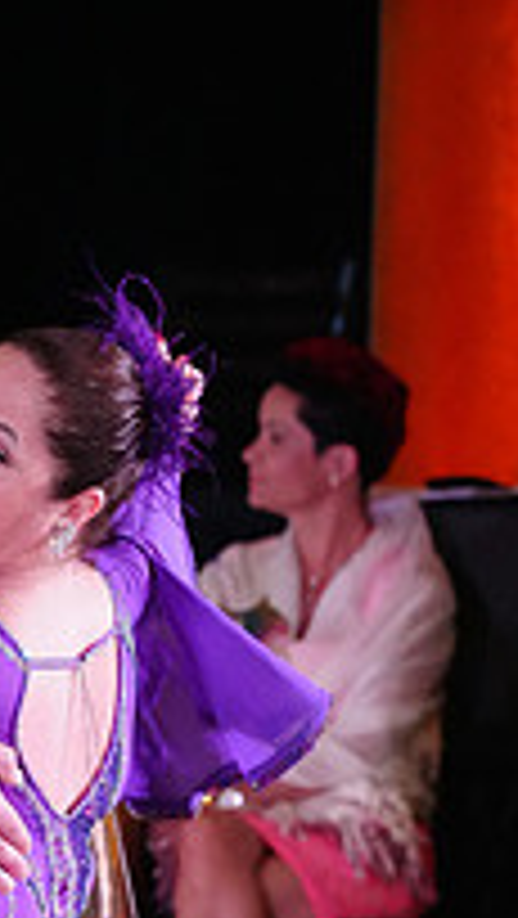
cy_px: 1246
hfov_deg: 3.0
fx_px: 9824
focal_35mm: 403
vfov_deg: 5.3
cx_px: -79
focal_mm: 135
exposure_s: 1/400
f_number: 5
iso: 6400
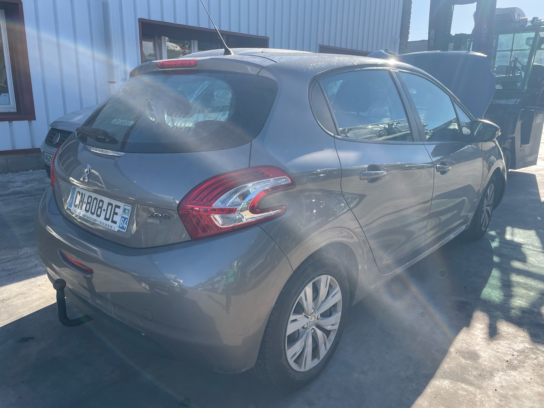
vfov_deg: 53.1
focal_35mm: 26
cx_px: 272
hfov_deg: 67.3
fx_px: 409
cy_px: 204
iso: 32
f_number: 1.6
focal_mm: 4.2
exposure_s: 1/1319
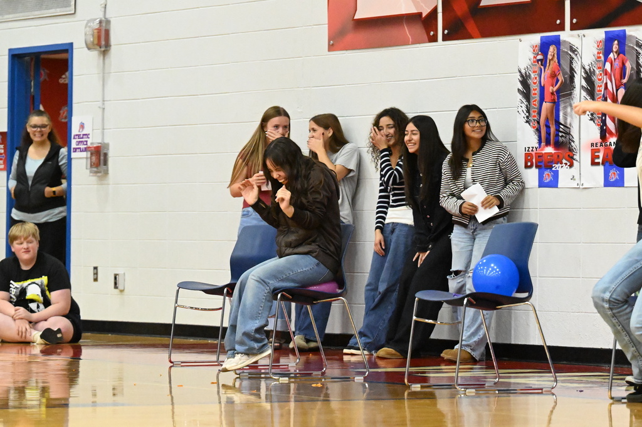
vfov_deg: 8.3
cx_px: 321
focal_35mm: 165
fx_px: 2941
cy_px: 214
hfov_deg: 12.5
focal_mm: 110
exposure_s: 1/1600
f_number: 3.5
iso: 16000
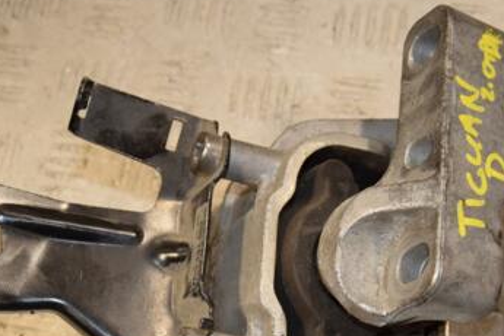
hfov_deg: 20.6
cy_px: 270
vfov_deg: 13.8
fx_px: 1386
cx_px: 266
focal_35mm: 99
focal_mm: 38
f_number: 7.1
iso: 800
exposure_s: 1/200
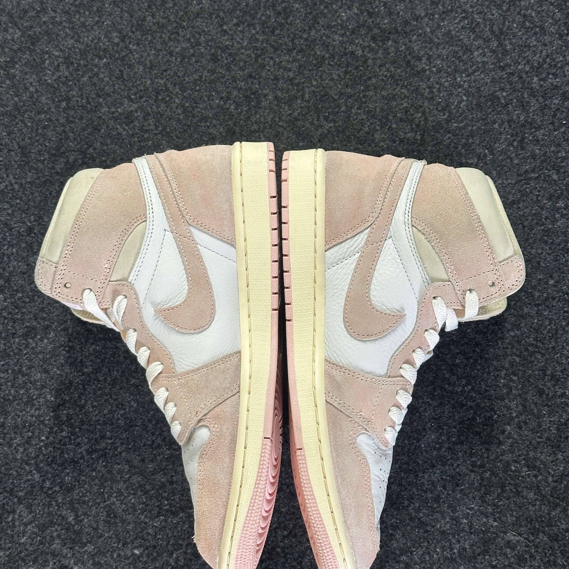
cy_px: 313
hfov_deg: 30.0
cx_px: 284
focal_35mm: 57
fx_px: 1060
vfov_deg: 30.0
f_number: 1.78
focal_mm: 6.86
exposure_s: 1/50
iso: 160
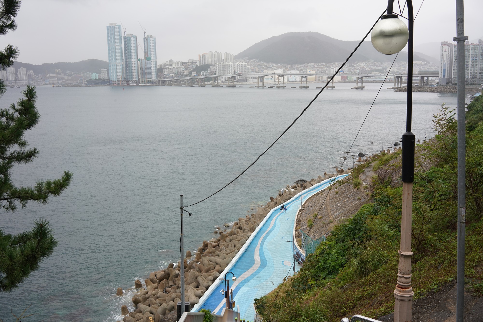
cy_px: 161
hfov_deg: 54.4
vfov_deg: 37.9
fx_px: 470
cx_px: 242
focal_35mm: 35
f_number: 14
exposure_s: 1/100
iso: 400
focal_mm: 35
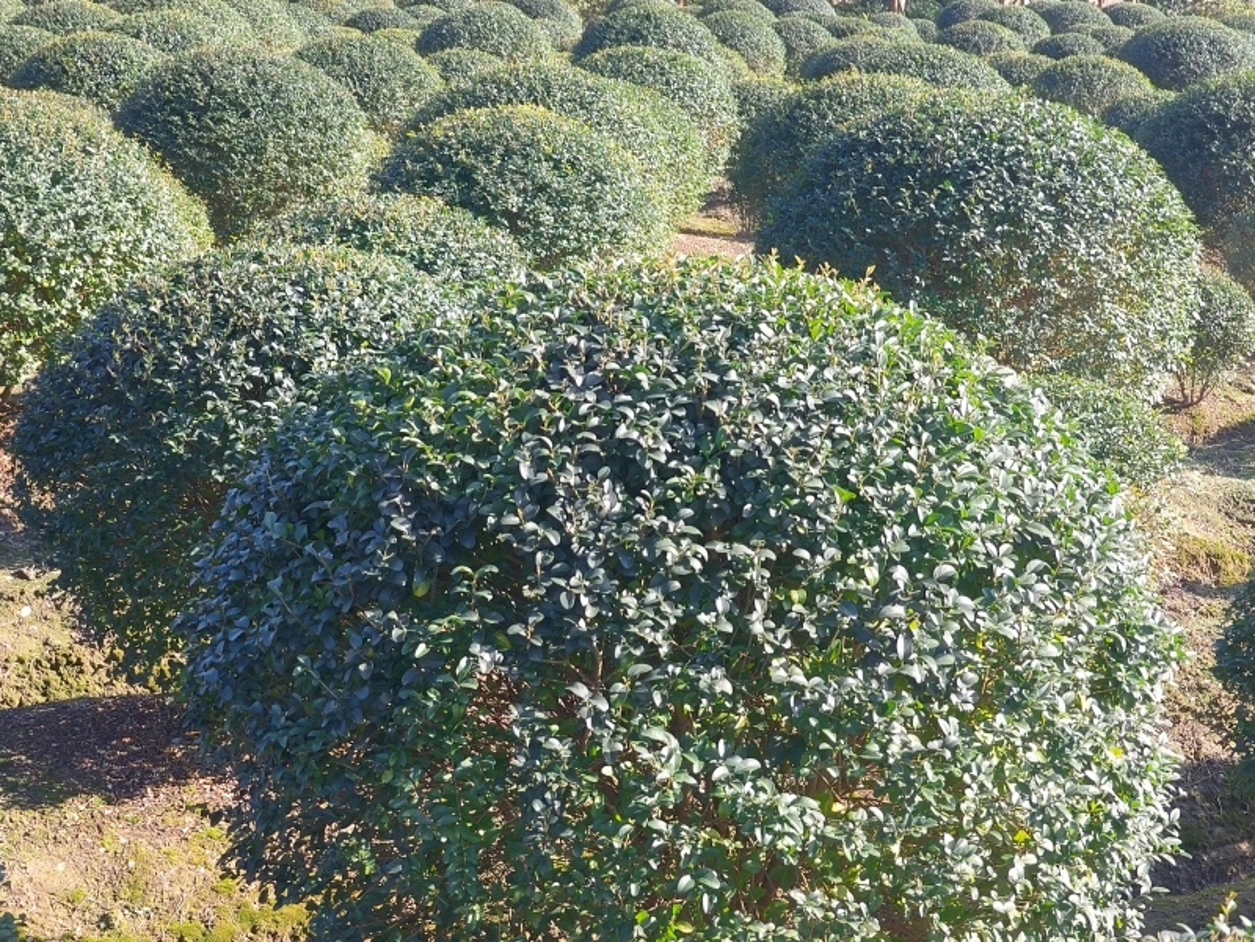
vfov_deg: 27.5
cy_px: 471
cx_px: 628
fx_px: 1922
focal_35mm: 53
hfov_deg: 36.2
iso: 50
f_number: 2
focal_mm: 7.08
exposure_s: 1/229
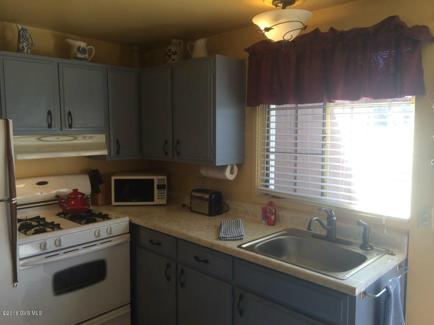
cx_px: 217
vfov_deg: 46.8
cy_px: 162
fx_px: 376
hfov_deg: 60.0
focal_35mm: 30
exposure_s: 1/120
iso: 40
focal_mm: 4.12
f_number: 2.2
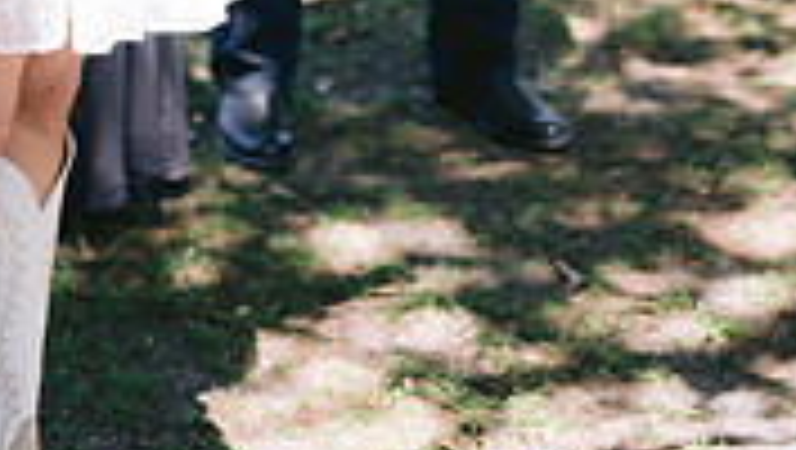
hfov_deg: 16.1
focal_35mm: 133
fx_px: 2810
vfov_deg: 8.6
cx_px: 216
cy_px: -522
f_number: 2.2
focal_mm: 50
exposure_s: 1/2000
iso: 400
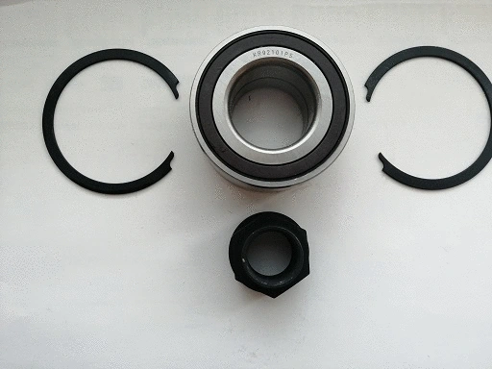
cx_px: 246
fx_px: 384
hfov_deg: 65.3
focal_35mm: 27
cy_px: 184
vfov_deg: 51.4
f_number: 1.8
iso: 160
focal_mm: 3.95
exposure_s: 1/120
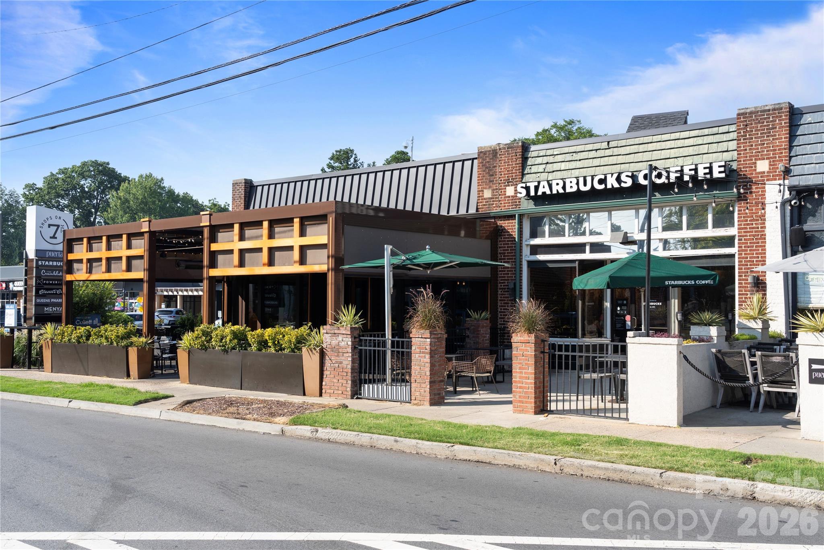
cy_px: 275
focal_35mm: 34
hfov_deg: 55.8
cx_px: 412
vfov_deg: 38.9
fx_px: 778
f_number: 9
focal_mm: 34
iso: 160
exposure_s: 1/200
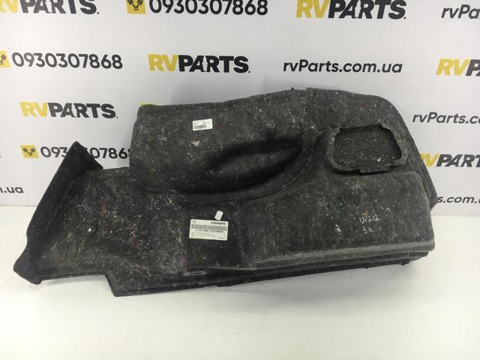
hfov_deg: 61.7
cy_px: 180
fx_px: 402
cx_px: 240
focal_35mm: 29
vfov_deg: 48.2
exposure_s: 1/33
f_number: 2.2
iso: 25
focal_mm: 4.15
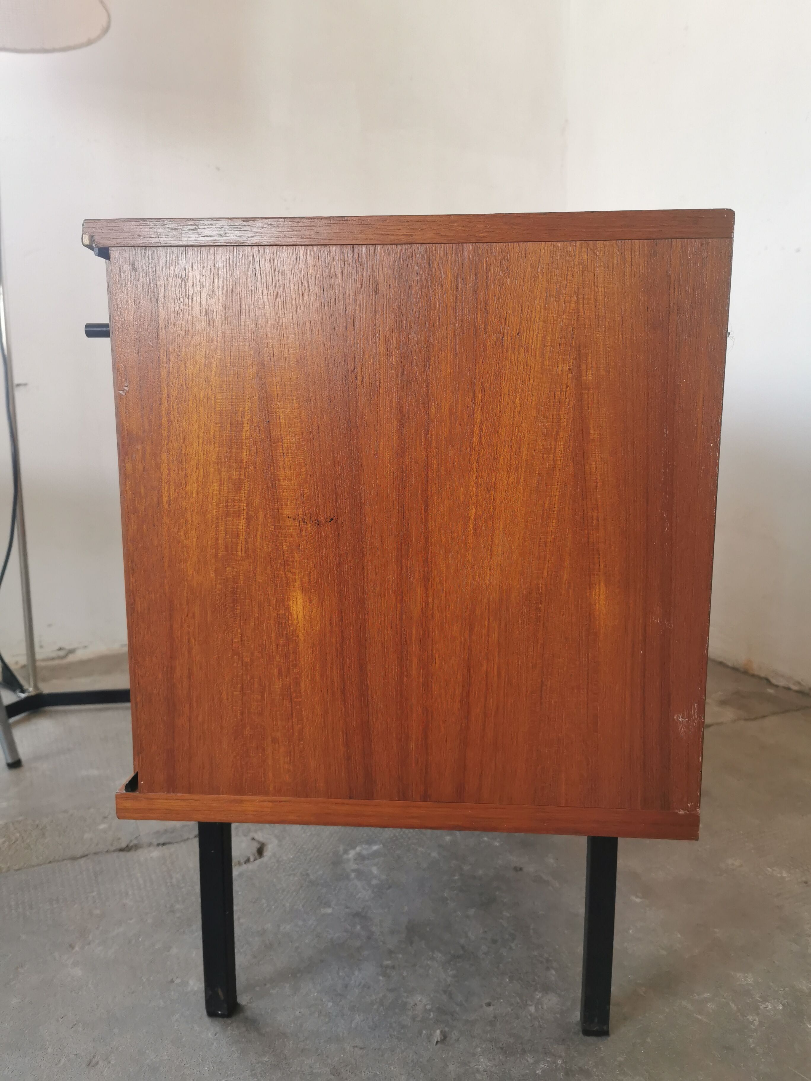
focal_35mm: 27
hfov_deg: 51.4
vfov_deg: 65.3
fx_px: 843
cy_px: 540
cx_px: 406
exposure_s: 1/120
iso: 160
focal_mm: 5.56
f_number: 1.6
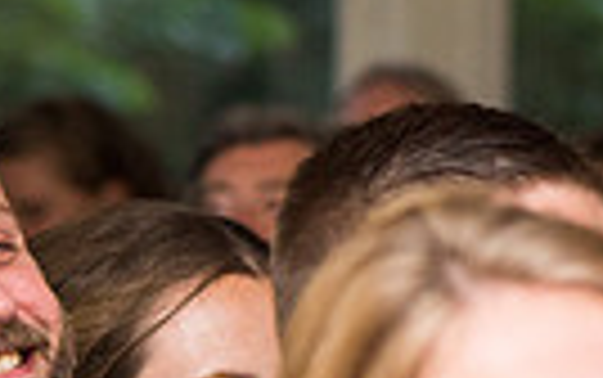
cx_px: 73
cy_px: 405
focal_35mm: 495
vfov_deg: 2.7
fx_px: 8142
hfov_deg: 4.2
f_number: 4.5
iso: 450
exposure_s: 1/200
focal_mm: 105
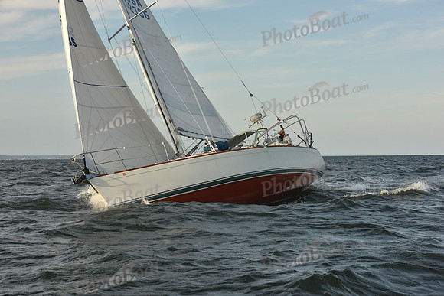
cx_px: 222
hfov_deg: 27.0
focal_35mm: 75
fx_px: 925
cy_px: 148
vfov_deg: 18.2
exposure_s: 1/400
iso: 250
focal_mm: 75
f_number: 9
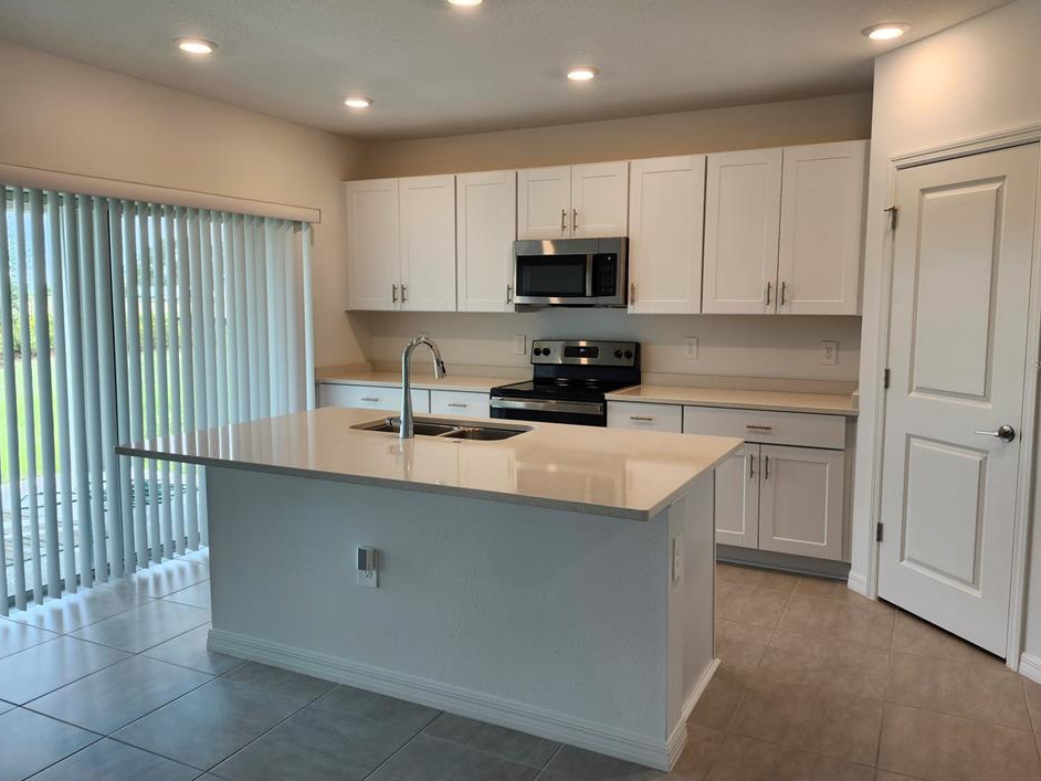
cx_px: 533
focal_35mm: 25
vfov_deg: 54.9
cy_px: 365
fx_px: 752
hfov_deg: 69.4
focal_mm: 5.54
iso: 50
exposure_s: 1/120
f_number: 1.8
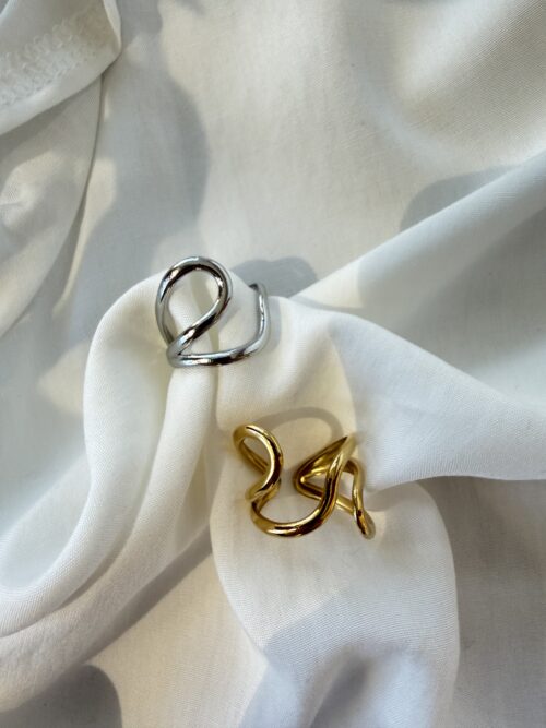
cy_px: 364
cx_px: 273
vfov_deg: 71.6
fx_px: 505
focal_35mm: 24
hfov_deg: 56.8
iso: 500
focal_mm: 2.22
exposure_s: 1/50
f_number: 2.2
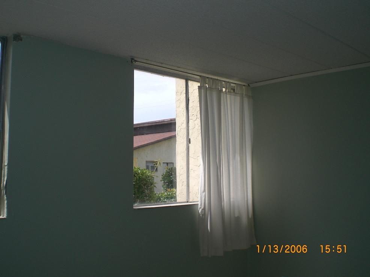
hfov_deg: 49.0
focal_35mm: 38
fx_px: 406
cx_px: 185
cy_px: 138
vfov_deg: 37.7
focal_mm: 6.3
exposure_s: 1/400
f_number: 4.4
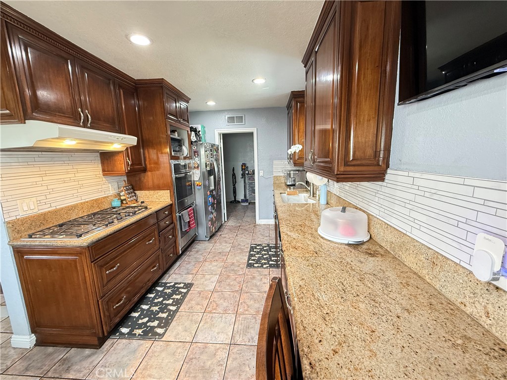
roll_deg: +1.5
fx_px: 205
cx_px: 254
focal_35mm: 14
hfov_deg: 102.1
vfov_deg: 85.7
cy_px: 190
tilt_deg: -9.3
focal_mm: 2.22
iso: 400
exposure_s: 1/60
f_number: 2.2
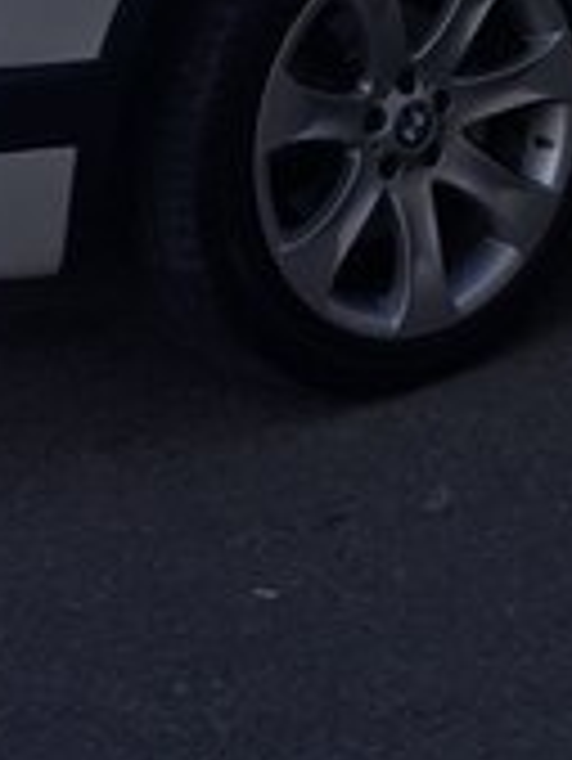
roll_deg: -0.9
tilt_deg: +1.6
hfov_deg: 16.3
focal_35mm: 85
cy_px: -229
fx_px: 1870
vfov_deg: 20.9
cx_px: 775
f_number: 2.2
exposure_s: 1/565
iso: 32
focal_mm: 4.15
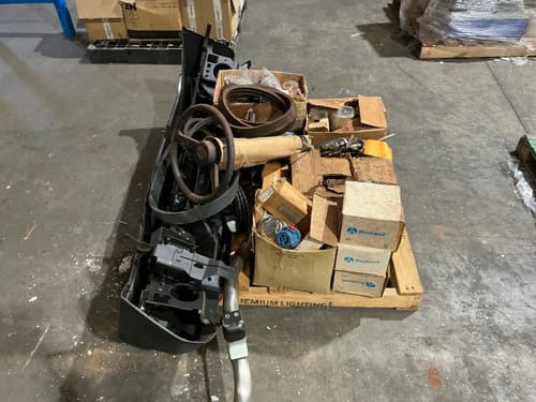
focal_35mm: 28
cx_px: 268
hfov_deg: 63.4
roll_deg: +0.5
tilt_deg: -44.4
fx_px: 434
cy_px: 201
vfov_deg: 49.7
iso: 250
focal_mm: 3
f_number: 1.8
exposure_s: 1/50
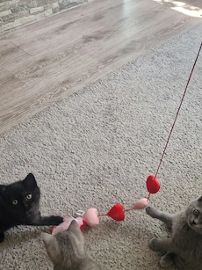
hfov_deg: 46.7
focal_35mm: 30
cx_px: 109
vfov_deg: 58.9
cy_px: 175
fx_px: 234
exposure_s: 1/100
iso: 160
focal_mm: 5.4
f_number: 1.8
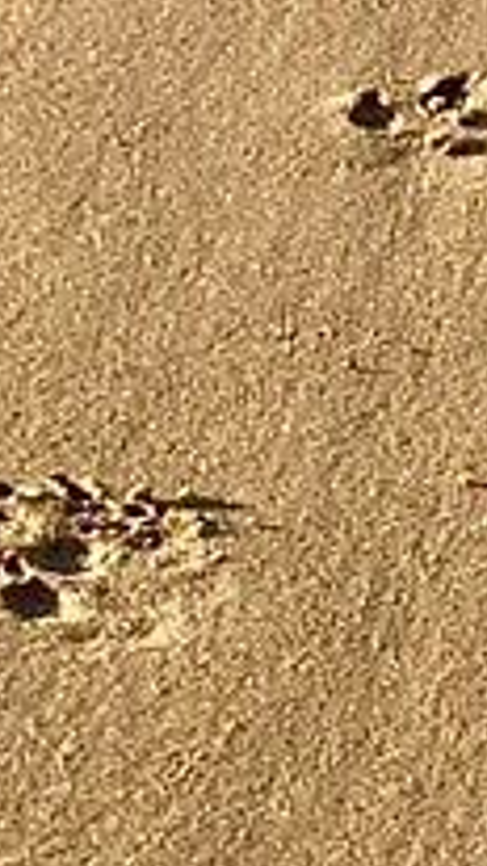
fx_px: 5620
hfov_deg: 5.0
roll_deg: +0.2
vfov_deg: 8.8
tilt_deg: -22.2
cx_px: 302
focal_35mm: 245
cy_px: 63
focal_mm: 4.15
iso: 32
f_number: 2.2
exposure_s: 1/1464
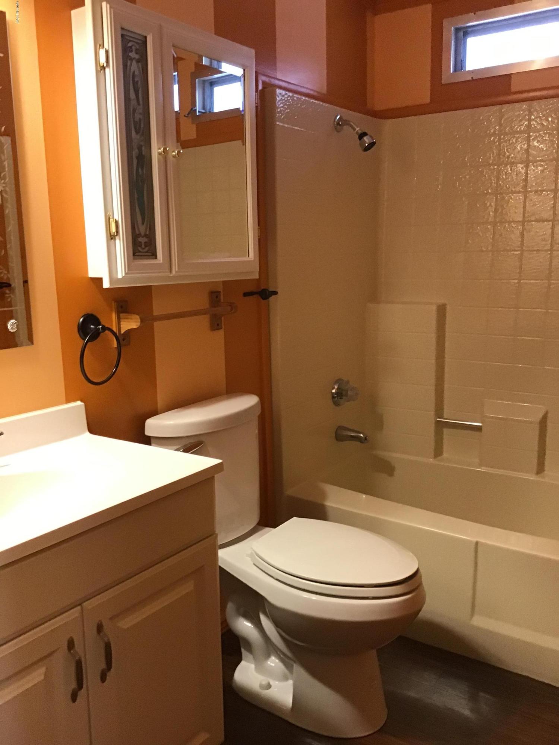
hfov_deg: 45.4
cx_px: 280
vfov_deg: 58.4
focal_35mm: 31
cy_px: 372
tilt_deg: -10.3
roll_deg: +1.4
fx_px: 667
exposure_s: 1/30
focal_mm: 3.3
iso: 125
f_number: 2.4
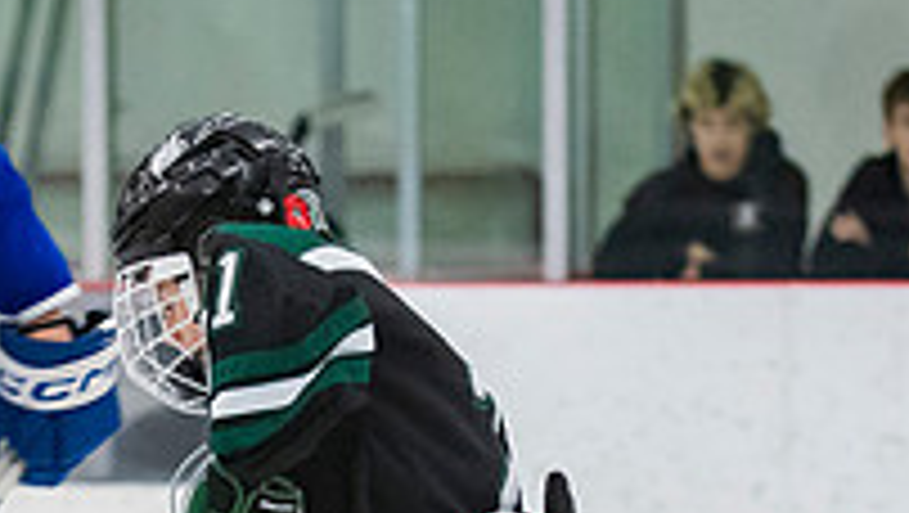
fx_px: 11748
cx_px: 290
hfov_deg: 4.4
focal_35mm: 487
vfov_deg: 2.5
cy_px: 789
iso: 2000
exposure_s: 1/640
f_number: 3.2
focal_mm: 90
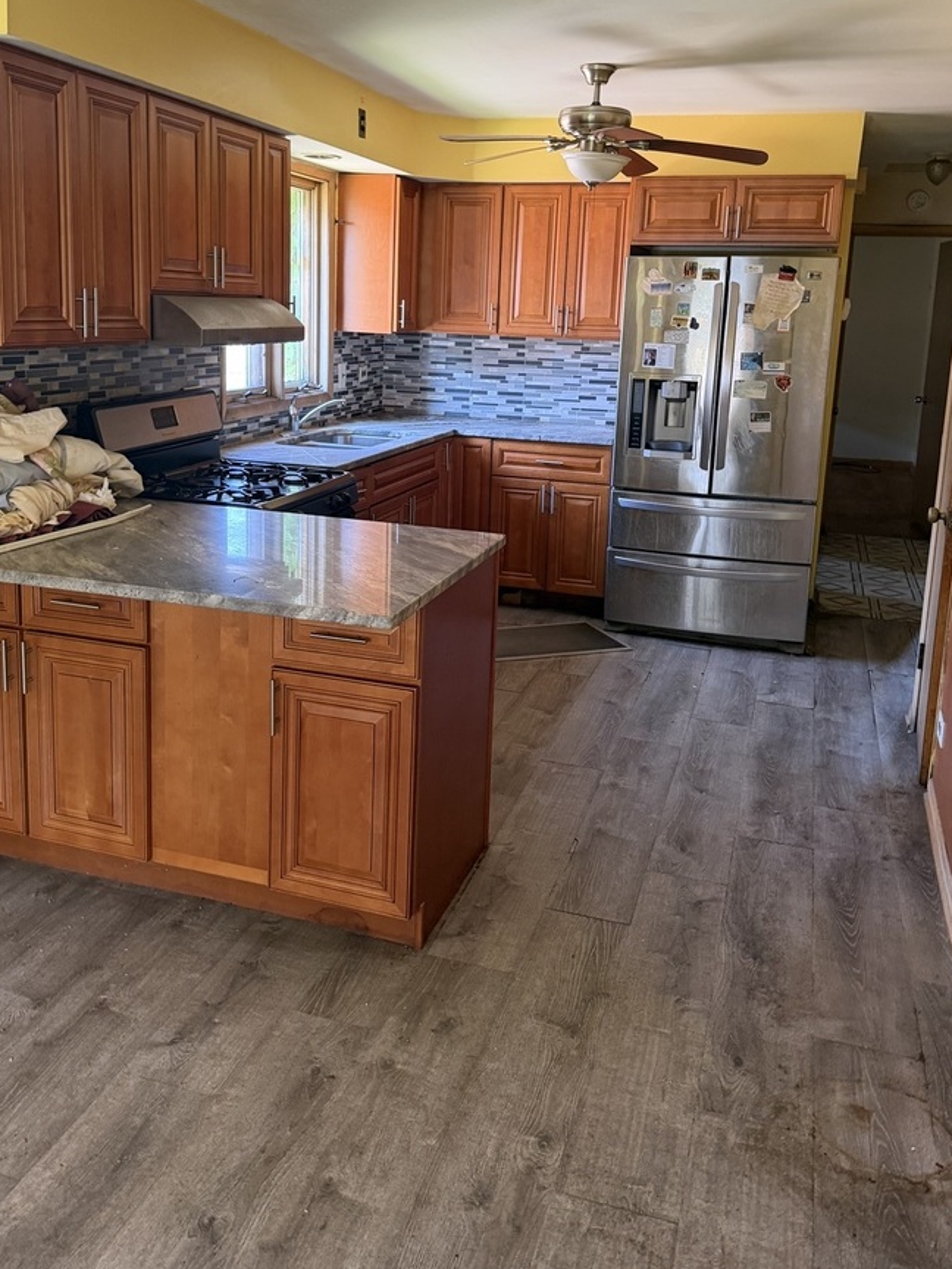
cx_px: 458
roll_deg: -1.4
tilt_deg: -9.7
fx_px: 1100
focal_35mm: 30
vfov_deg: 59.3
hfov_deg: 46.8
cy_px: 492
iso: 320
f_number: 1.78
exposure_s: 1/60
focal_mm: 6.76
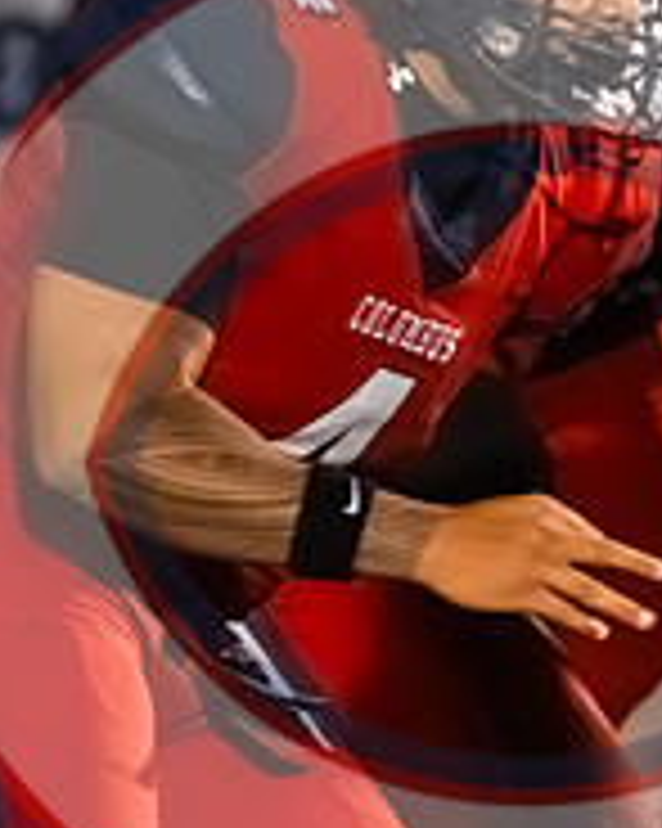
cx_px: 475
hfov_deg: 0.9
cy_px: 171
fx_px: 43507
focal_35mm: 1775
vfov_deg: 1.1
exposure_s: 1/1600
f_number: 4.5
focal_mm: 400
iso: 10000
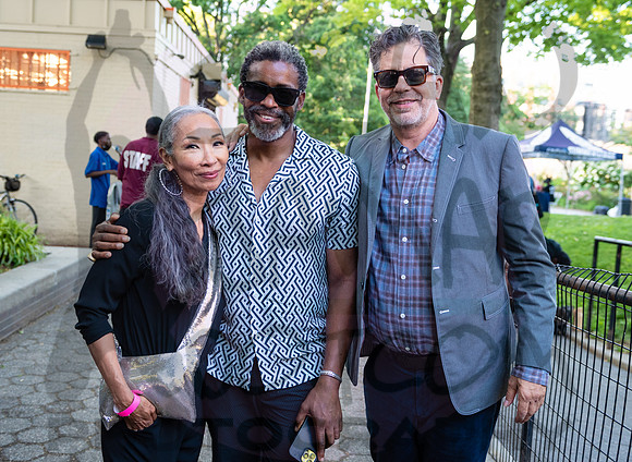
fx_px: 760
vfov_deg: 33.8
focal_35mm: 42
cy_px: 209
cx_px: 294
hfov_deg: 45.1
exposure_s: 1/200
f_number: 3.2
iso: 800
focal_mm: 34
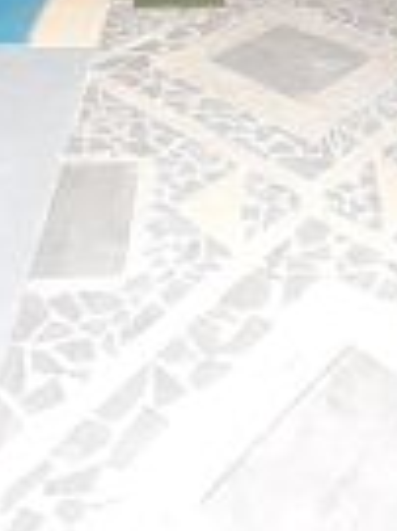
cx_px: 263
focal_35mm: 41
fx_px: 628
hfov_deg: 34.8
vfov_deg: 43.9
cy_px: 116
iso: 160
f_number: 2.2
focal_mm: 1.13
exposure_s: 1/25
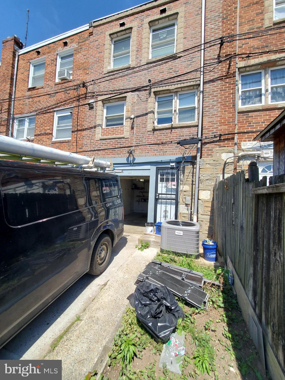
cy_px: 190
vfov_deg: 106.2
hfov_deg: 89.9
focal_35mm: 13
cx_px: 142
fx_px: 143
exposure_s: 1/825
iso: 50
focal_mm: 1.8
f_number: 2.2
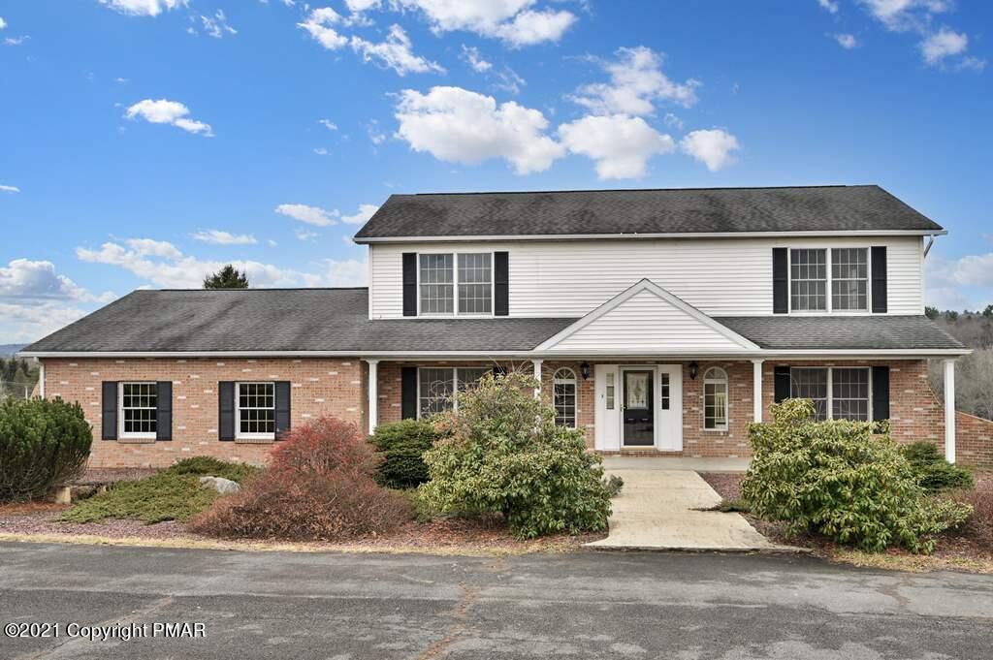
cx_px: 496
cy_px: 330
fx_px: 827
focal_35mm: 30
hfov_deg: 62.0
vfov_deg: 43.5
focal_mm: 30
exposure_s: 1/160
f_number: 6.3
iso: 100
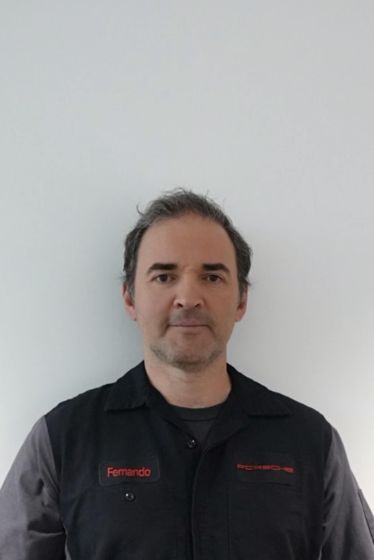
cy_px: 280
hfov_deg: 40.0
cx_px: 187
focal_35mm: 33
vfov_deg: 57.2
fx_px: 513
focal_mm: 22
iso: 4000
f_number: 4
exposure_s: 1/200
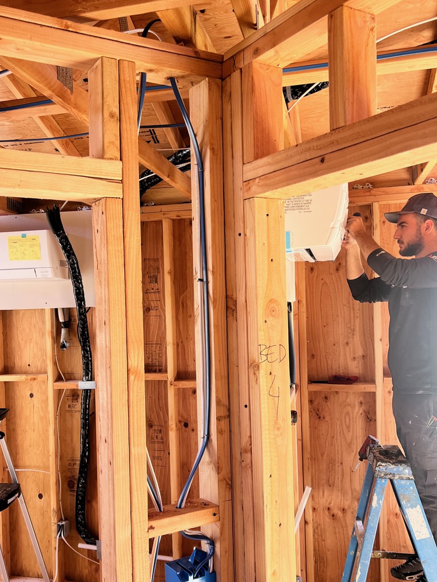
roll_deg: -0.5
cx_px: 182
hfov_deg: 40.6
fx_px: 589
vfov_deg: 52.5
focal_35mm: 35
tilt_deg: +1.7
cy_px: 323
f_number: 1.5
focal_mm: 5.7
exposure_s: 1/121
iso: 50
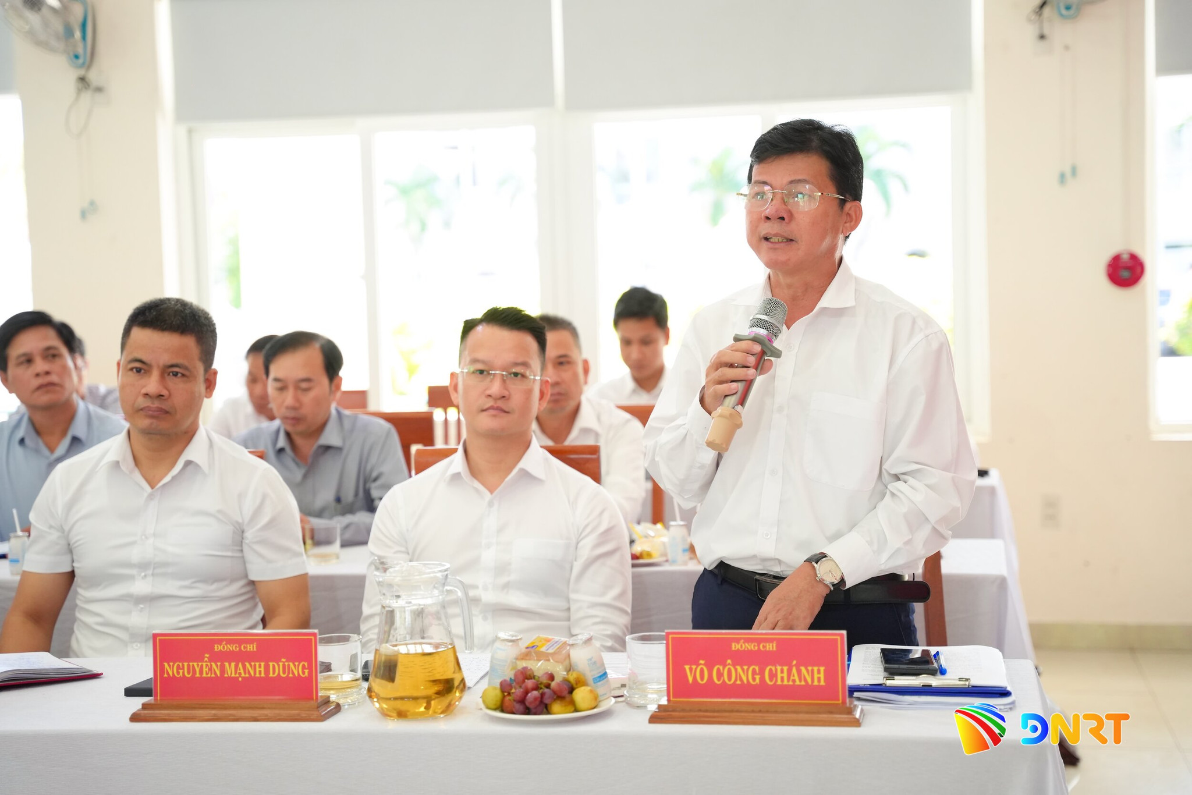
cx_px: 596
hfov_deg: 33.4
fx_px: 1987
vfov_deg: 22.6
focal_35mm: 60
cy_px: 398
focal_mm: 60
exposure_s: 1/800
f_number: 3.2
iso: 2000
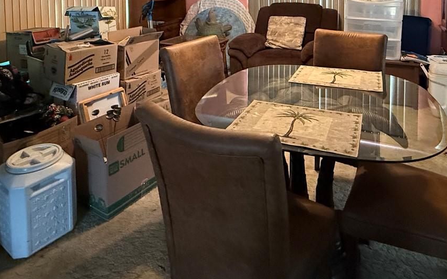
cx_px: 251
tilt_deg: -1.4
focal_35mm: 28
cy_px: -7
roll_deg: +1.5
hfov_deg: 66.2
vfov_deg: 38.8
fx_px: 341
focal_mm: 2.22
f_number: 2.2
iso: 640
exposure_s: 1/60
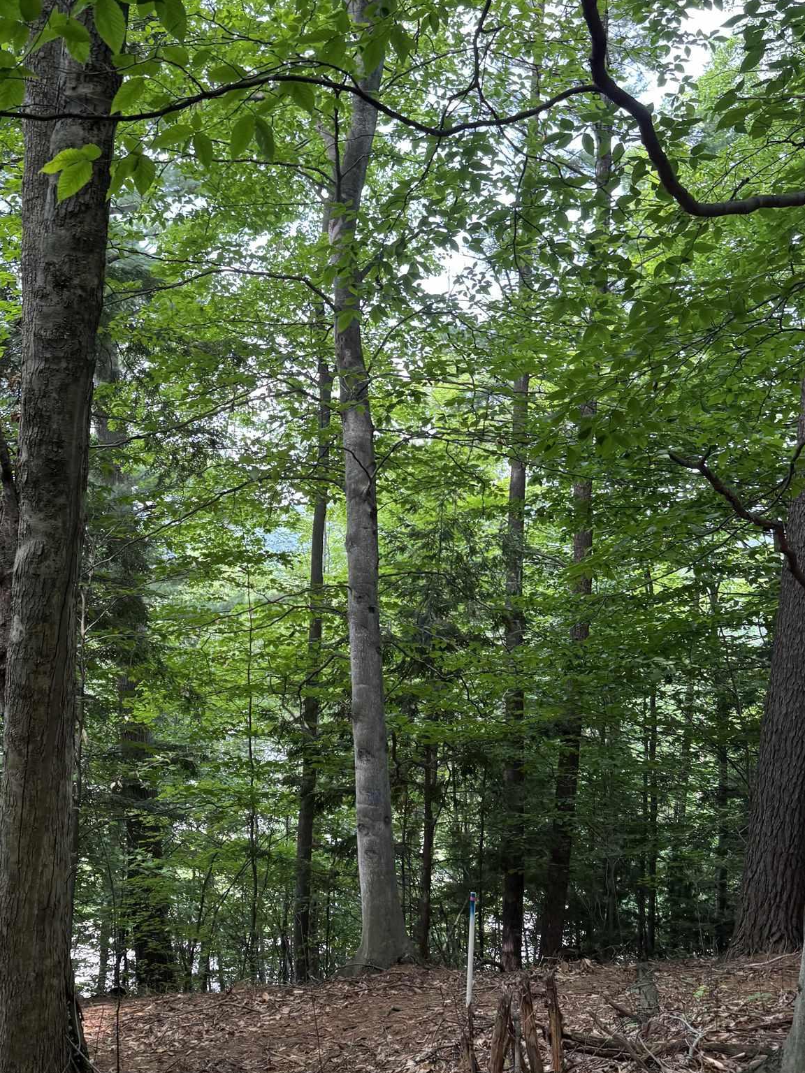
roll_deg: -4.9
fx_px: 1116
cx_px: 268
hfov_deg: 39.2
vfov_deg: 51.4
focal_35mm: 36
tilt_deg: -0.5
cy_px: 534
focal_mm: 6.76
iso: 100
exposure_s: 1/121
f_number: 1.78
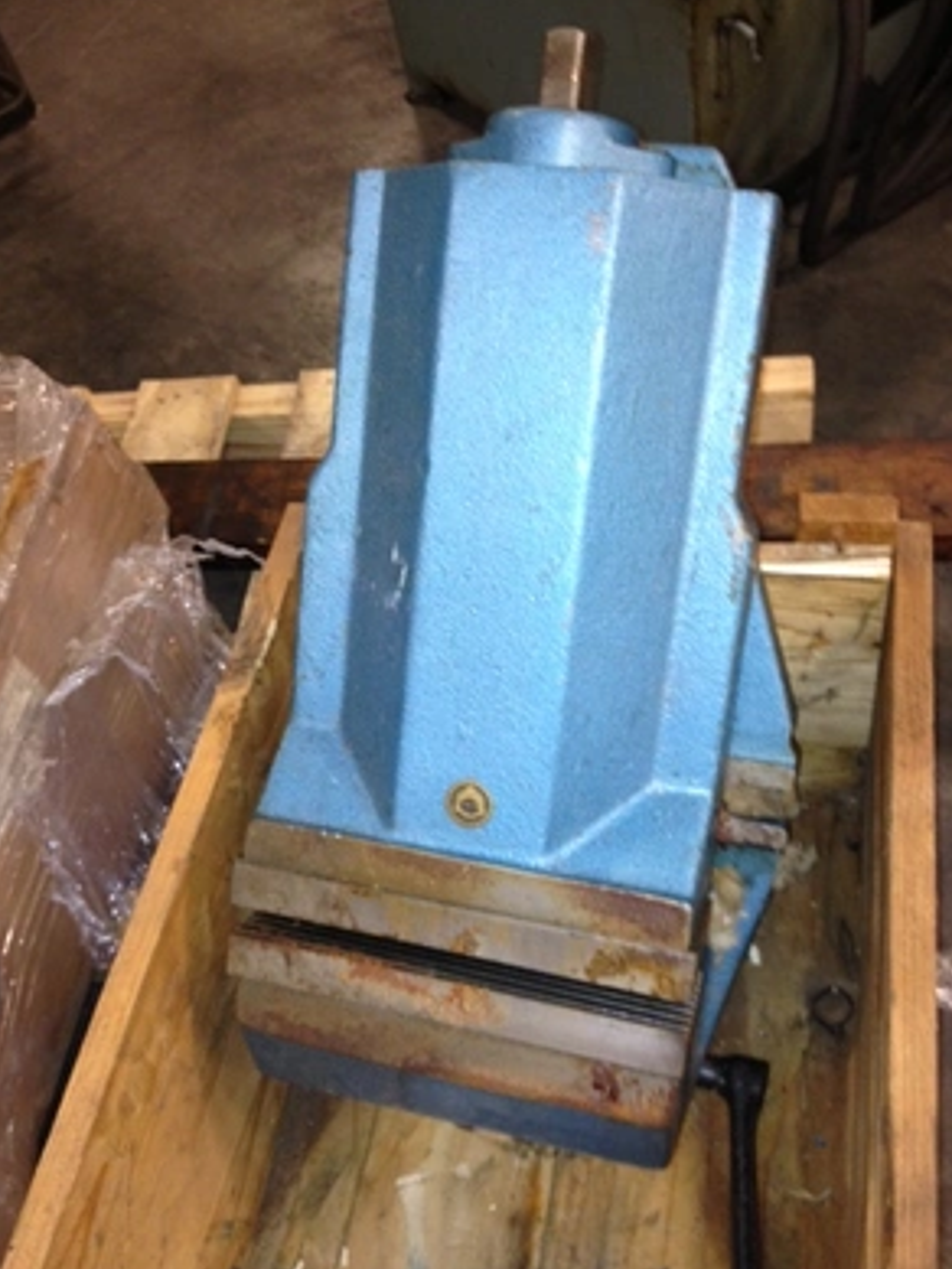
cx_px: 476
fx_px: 1319
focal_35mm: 36
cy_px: 633
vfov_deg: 51.3
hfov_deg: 39.7
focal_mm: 4.28
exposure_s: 1/20
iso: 125
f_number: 2.4
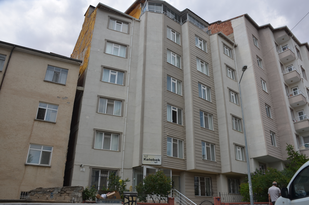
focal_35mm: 30
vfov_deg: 43.4
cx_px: 154
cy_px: 102
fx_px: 257
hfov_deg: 62.0
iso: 100
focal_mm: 20
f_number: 9
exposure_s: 1/320
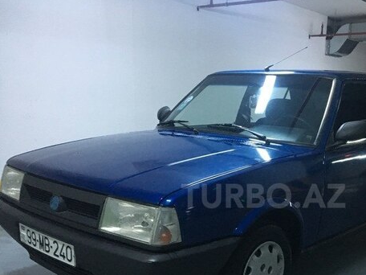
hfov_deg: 43.7
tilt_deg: -10.0
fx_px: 444
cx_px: 263
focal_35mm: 42
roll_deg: -2.0
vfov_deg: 33.8
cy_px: 196
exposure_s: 1/17
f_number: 2.2
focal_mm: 4.15
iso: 200
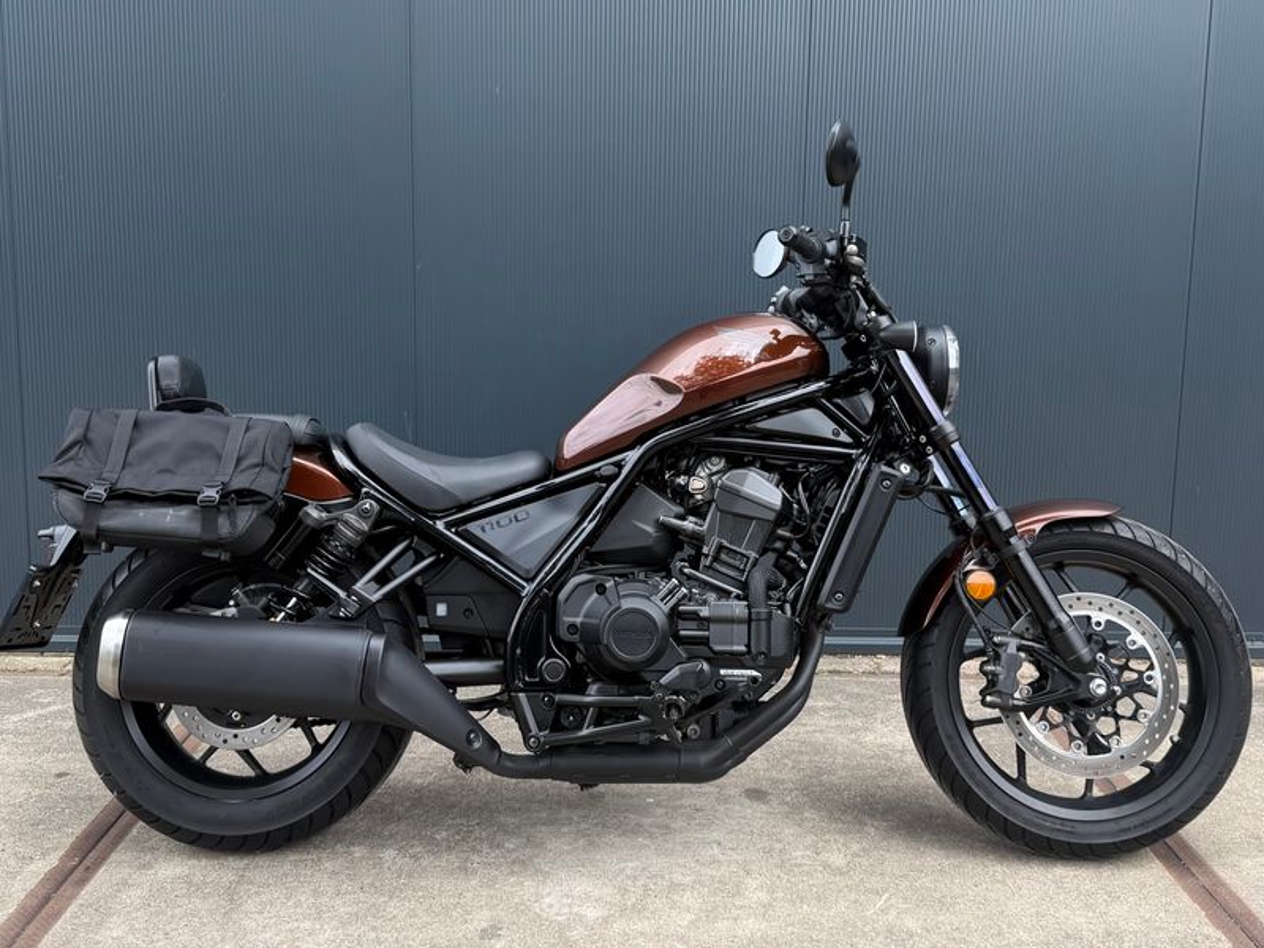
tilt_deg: -8.9
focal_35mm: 24
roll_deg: -1.0
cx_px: 632
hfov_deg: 71.6
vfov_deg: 56.8
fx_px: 876
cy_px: 474
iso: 80
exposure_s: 1/559
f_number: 1.78
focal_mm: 6.76
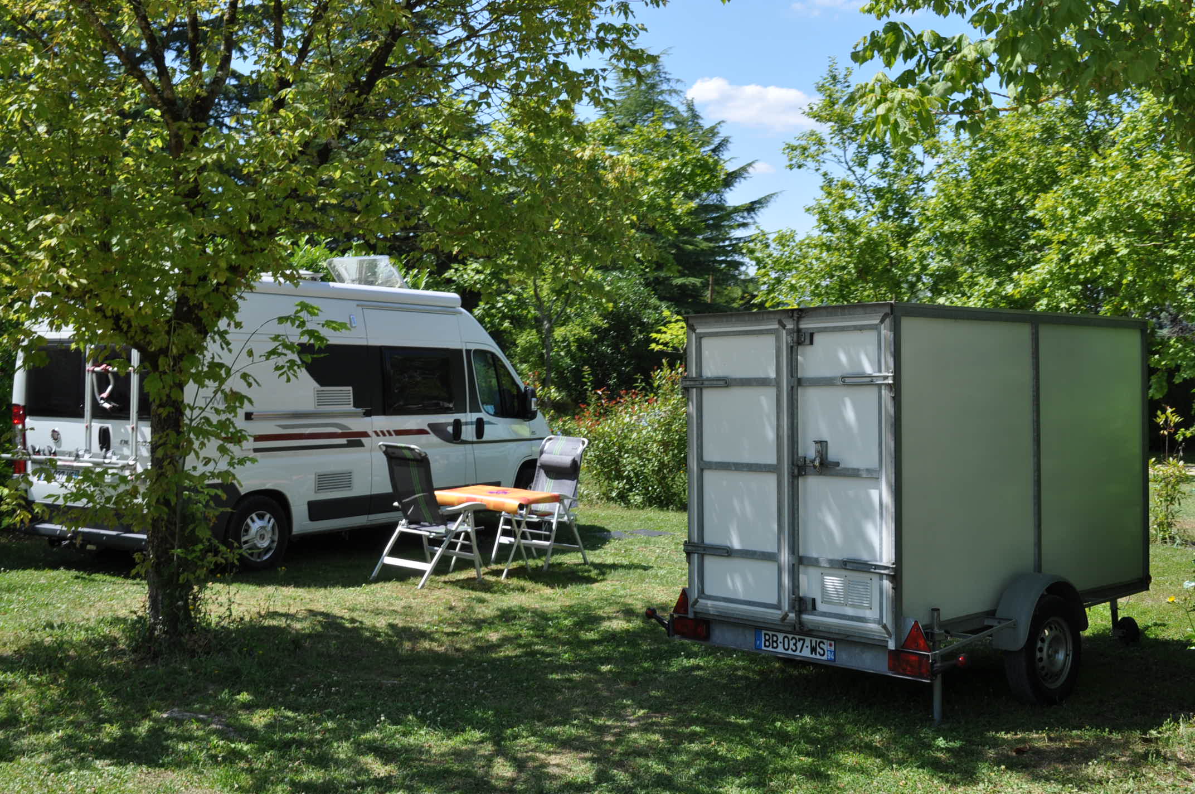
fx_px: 1293
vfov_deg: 34.1
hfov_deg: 49.6
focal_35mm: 39
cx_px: 598
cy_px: 397
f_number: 11
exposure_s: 1/125
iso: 200
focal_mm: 26
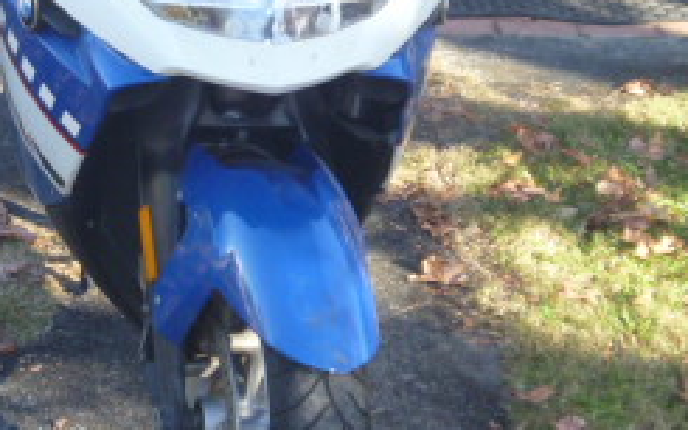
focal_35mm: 97
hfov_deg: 21.4
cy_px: 115
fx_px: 1818
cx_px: 242
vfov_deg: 13.4
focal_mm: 6.3
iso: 100
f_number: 3.5
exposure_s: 1/100
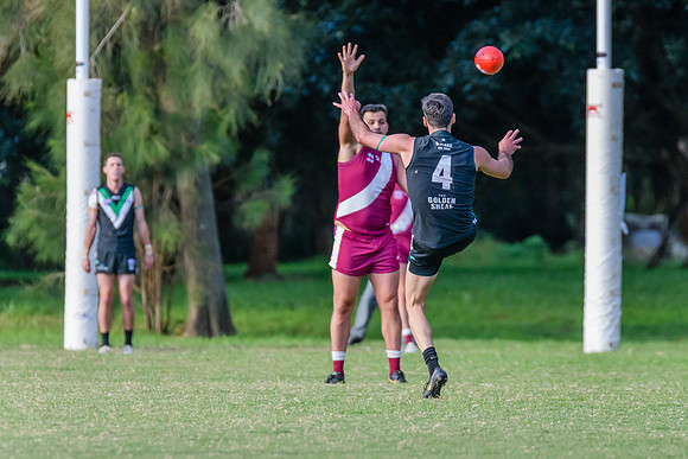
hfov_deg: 4.2
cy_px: 192
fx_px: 9427
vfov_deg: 2.8
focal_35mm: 493
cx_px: 396
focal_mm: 310
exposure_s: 1/2500
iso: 2800
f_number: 4
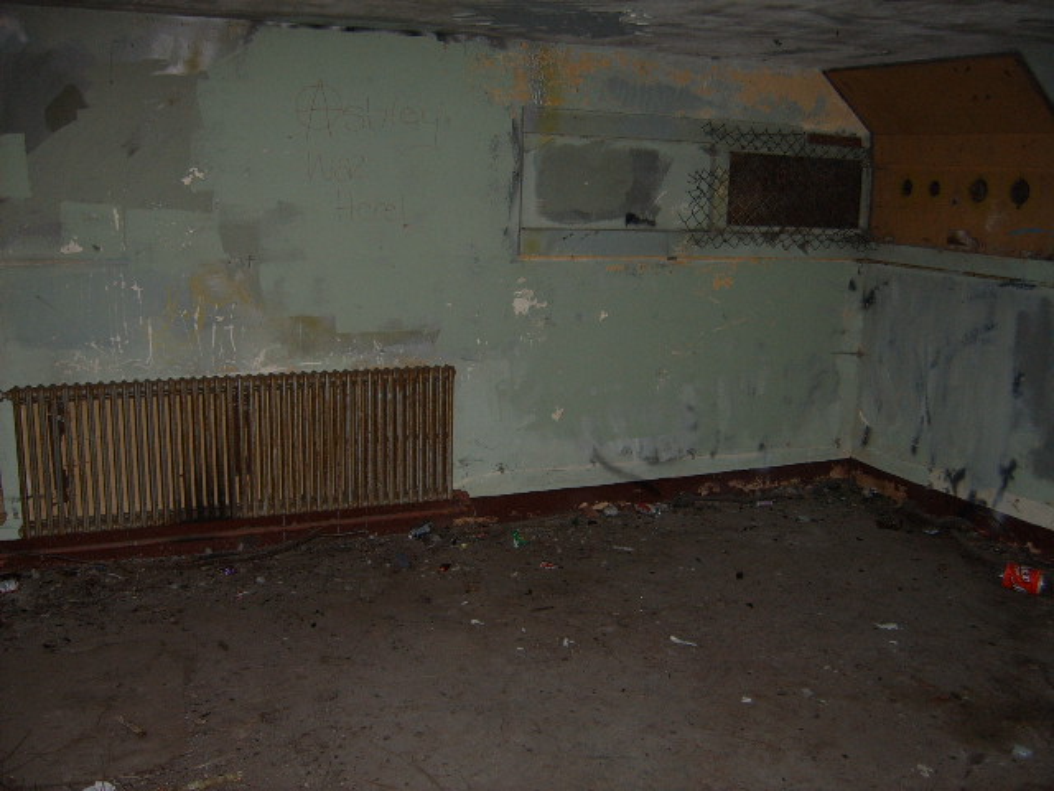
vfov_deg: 40.7
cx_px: 527
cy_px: 396
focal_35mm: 35
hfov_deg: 52.6
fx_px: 1066
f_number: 2.8
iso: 69
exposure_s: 1/30
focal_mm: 5.8
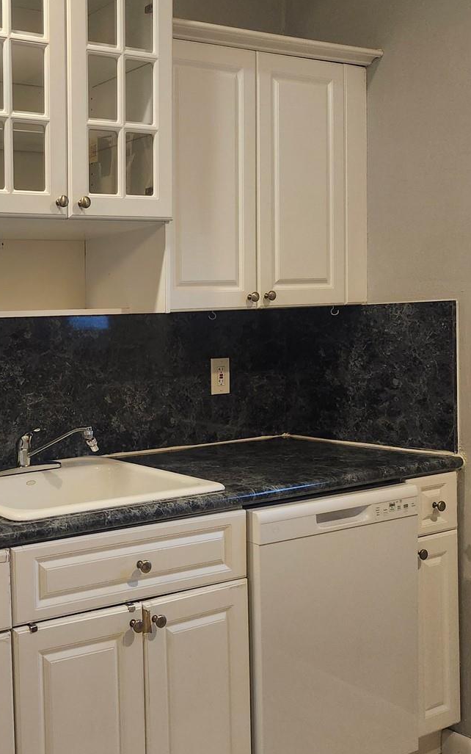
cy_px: 379
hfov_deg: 30.2
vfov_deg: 51.5
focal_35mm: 38
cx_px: -44
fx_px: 780
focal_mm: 5.54
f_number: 1.8
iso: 640
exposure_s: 1/120
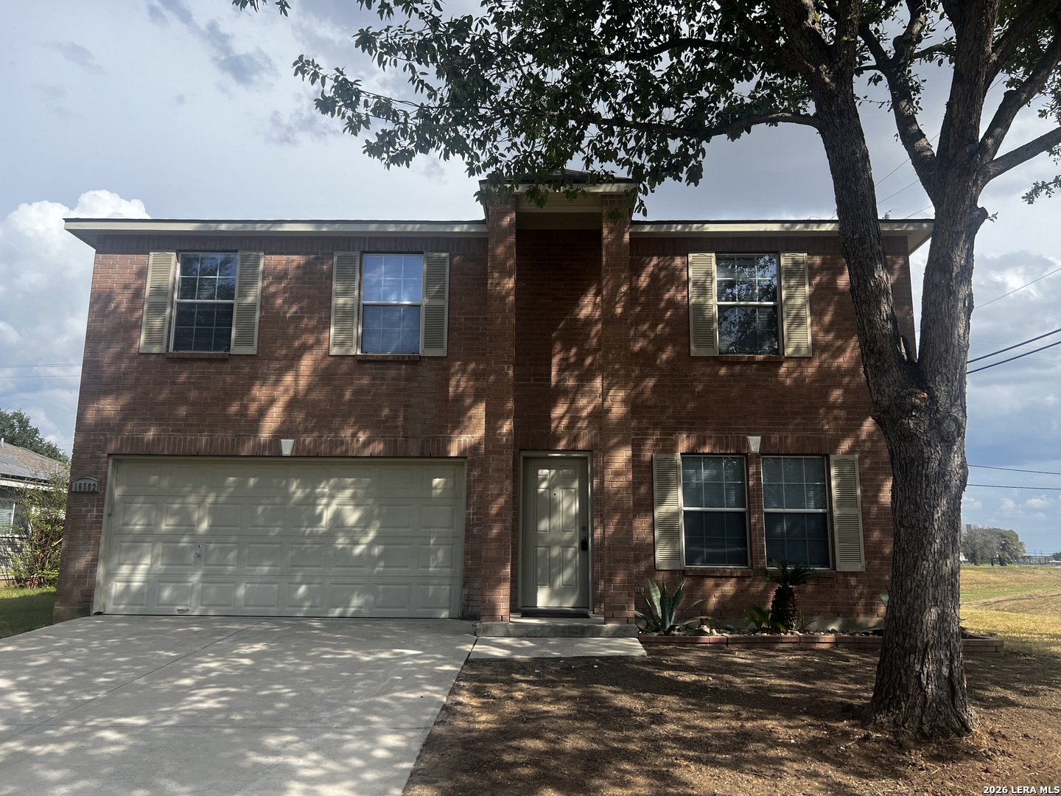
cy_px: 398
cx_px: 530
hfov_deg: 67.3
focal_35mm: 26
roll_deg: -0.7
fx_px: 797
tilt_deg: +10.5
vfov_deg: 53.1
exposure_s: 1/2994
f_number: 1.5
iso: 50
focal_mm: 5.7
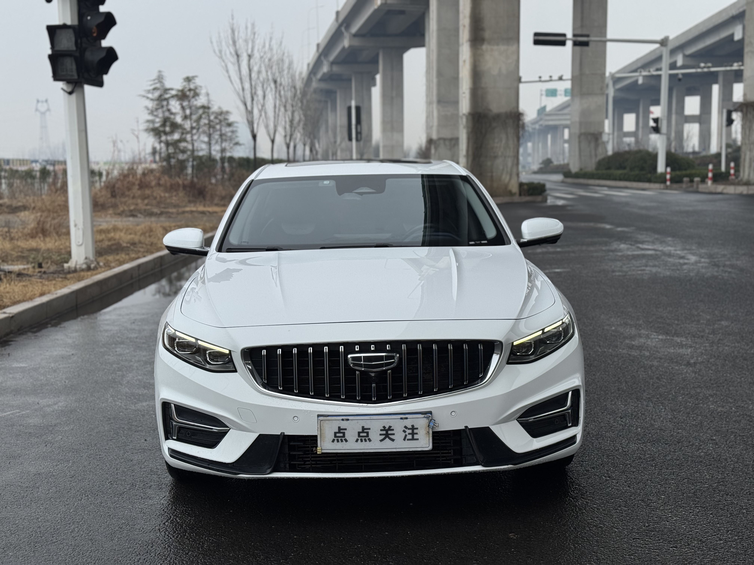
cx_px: 377
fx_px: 1046
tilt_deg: -6.4
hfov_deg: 39.7
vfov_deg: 30.3
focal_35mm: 48
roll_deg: +0.9
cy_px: 282
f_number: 1.78
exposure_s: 1/3096
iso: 64
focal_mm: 6.76
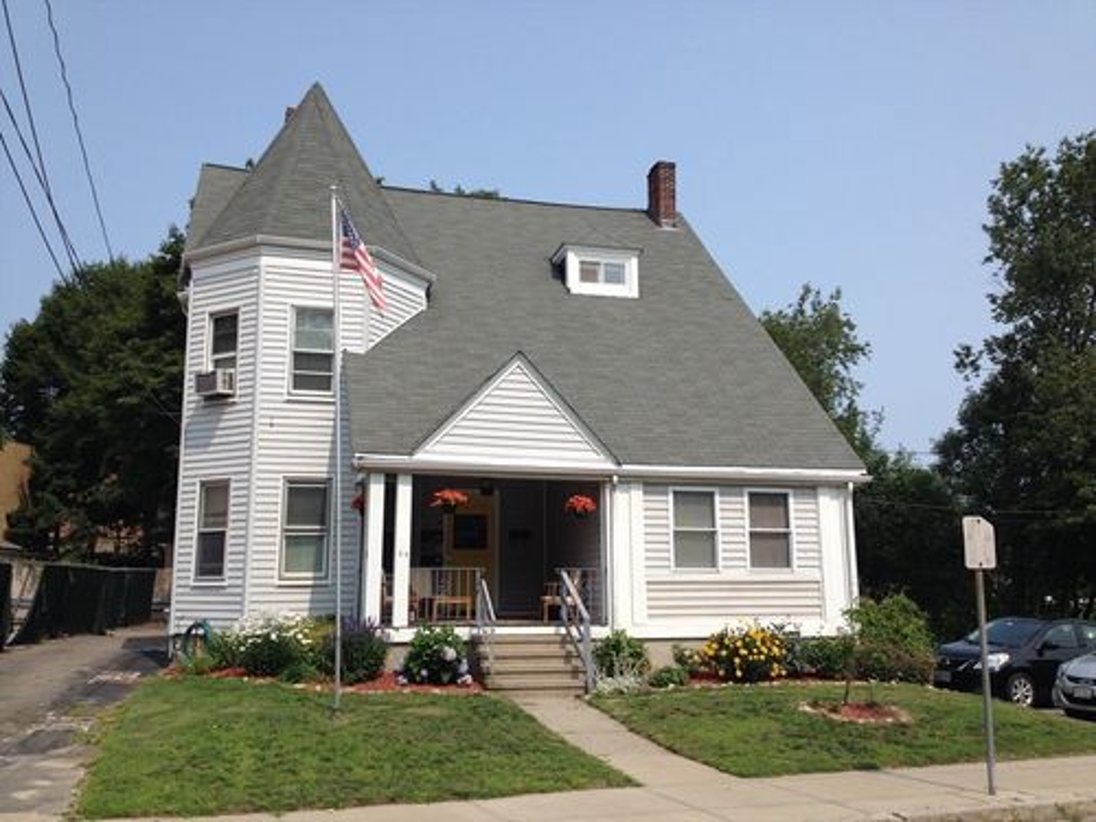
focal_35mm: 35
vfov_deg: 40.7
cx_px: 548
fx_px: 1108
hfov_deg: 52.6
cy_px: 411
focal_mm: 4.28
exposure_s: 1/2123
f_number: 2.4
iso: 50
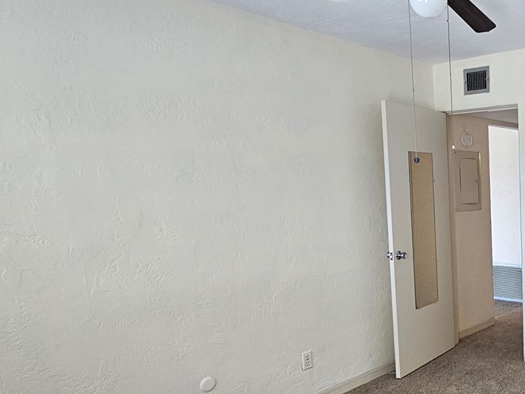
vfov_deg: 46.5
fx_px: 455
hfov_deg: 47.2
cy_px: 239
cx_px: 551
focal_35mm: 30
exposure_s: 1/60
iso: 160
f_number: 2.2
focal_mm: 2.2
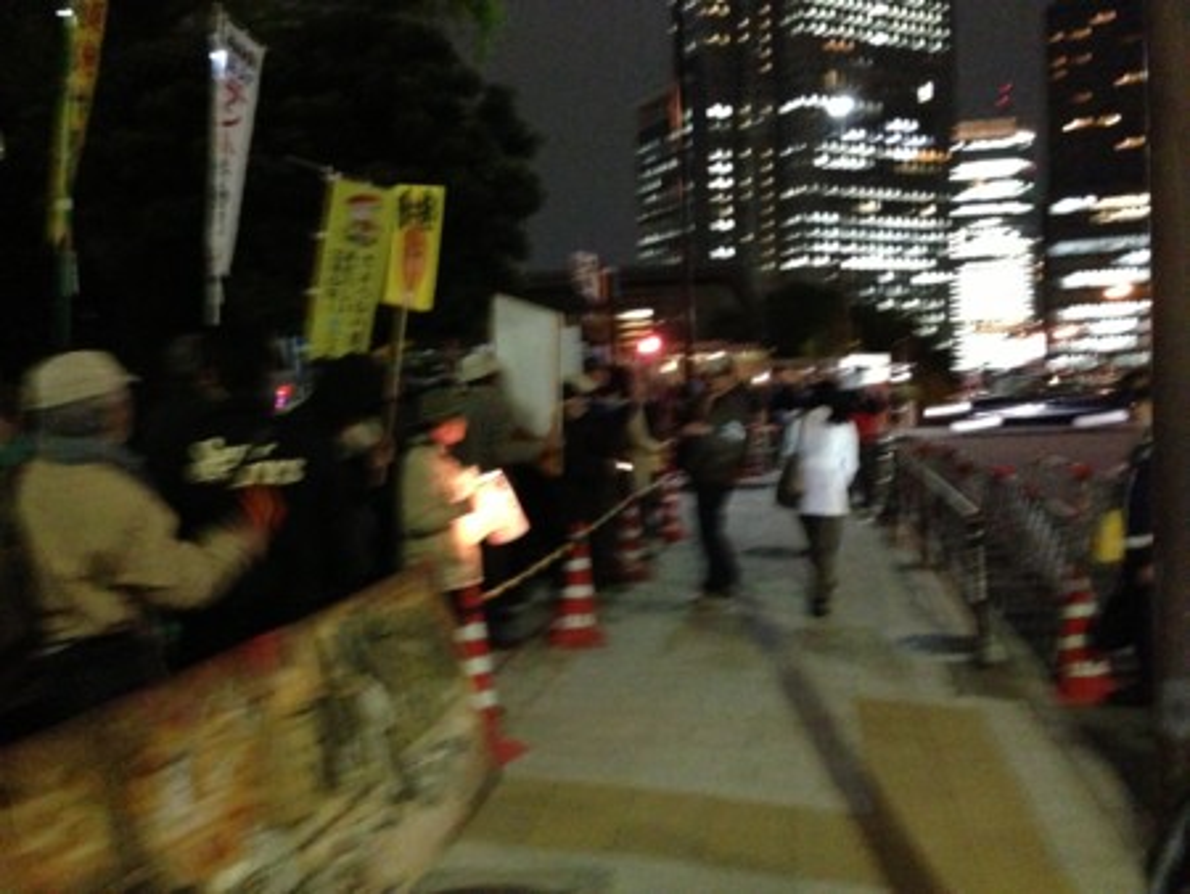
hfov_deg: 55.3
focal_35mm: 33
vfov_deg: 43.0
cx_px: 595
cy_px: 447
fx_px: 1135
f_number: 2.4
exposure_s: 1/20
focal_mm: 4.13
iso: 1250
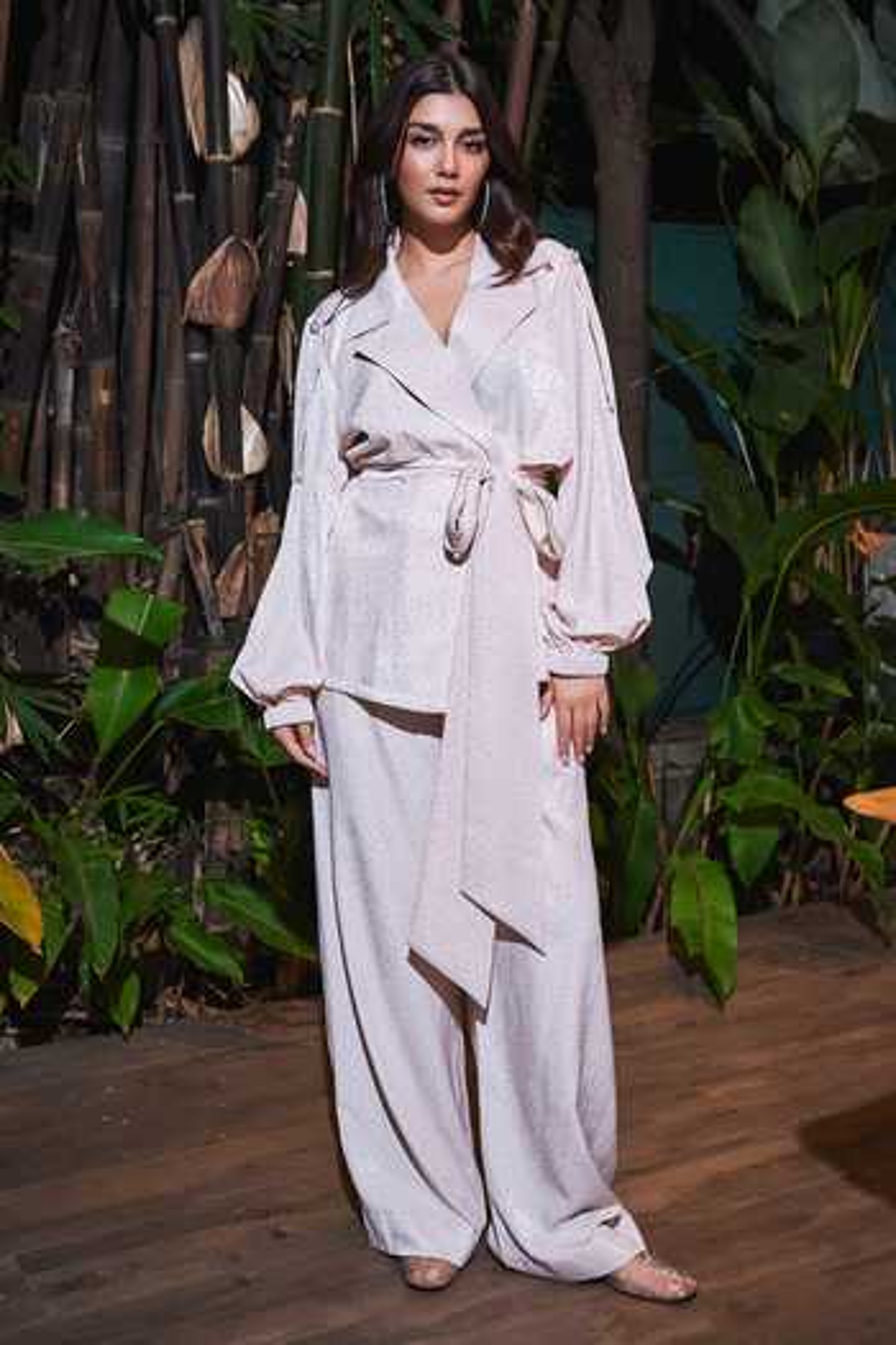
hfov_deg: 38.4
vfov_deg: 55.1
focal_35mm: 34
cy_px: 672
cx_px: 448
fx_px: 1288
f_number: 4
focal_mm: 34.5
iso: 500
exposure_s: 1/160
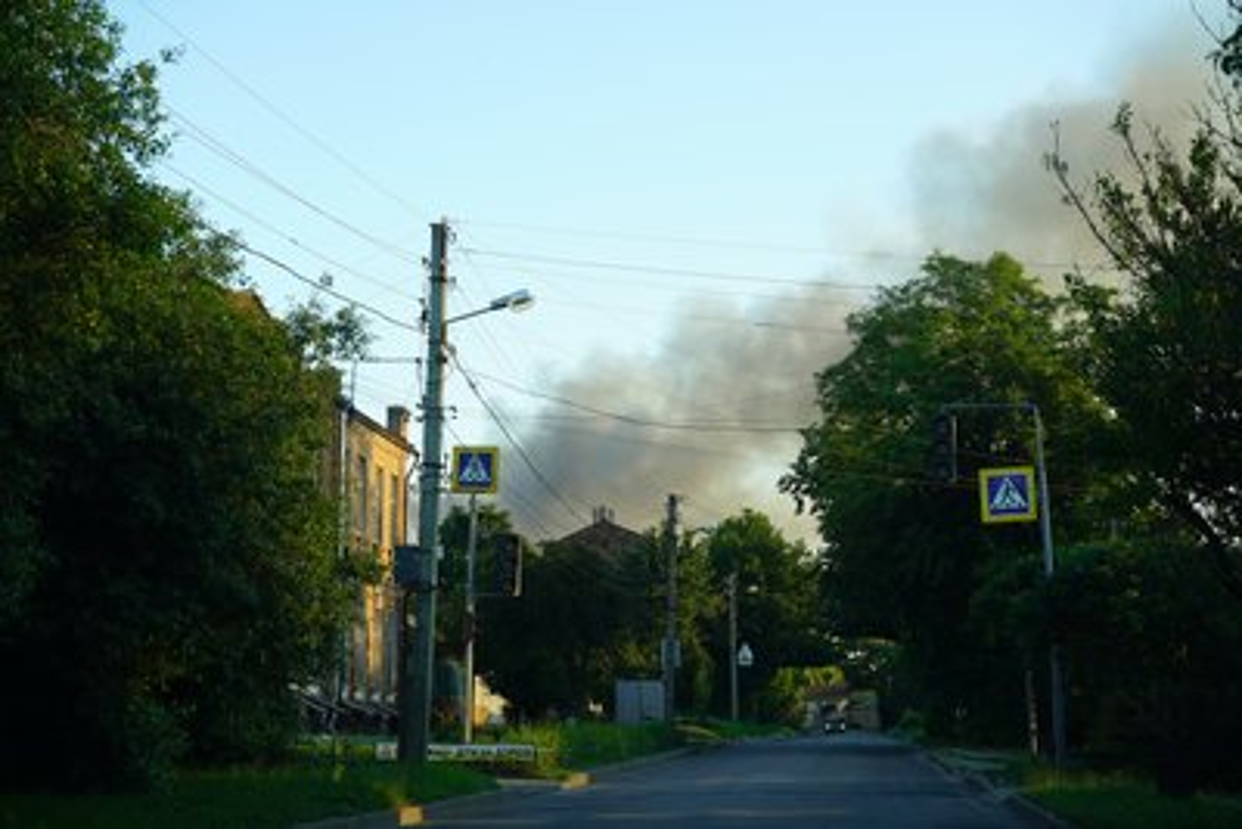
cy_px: 414
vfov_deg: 19.5
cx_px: 621
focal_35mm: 70
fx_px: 2416
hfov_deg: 28.8
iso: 100
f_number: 5.6
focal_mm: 70
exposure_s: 1/80
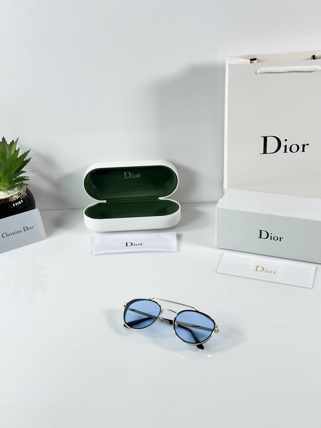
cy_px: 214
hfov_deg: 30.3
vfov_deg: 39.7
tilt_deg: -32.9
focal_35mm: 48
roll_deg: +2.5
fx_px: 593
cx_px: 160
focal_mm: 6.86
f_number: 1.78
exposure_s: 1/100
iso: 64
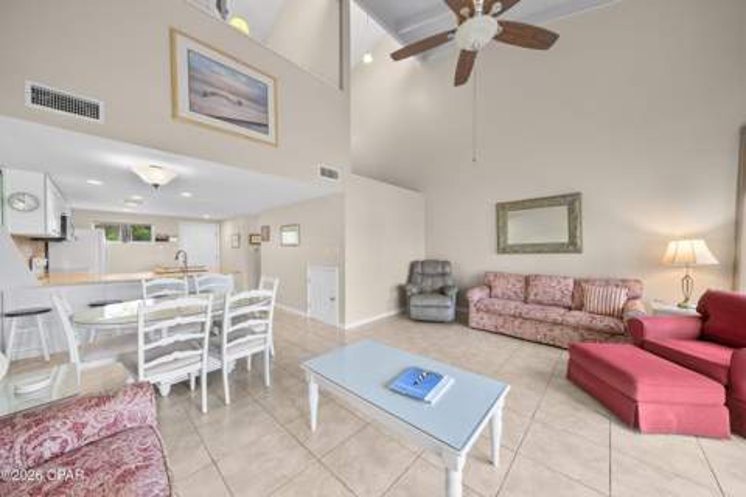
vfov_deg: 90.0
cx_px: 373
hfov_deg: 112.6
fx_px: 249
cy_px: 248
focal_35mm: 12
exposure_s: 1/4
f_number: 7.1
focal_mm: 12
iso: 400
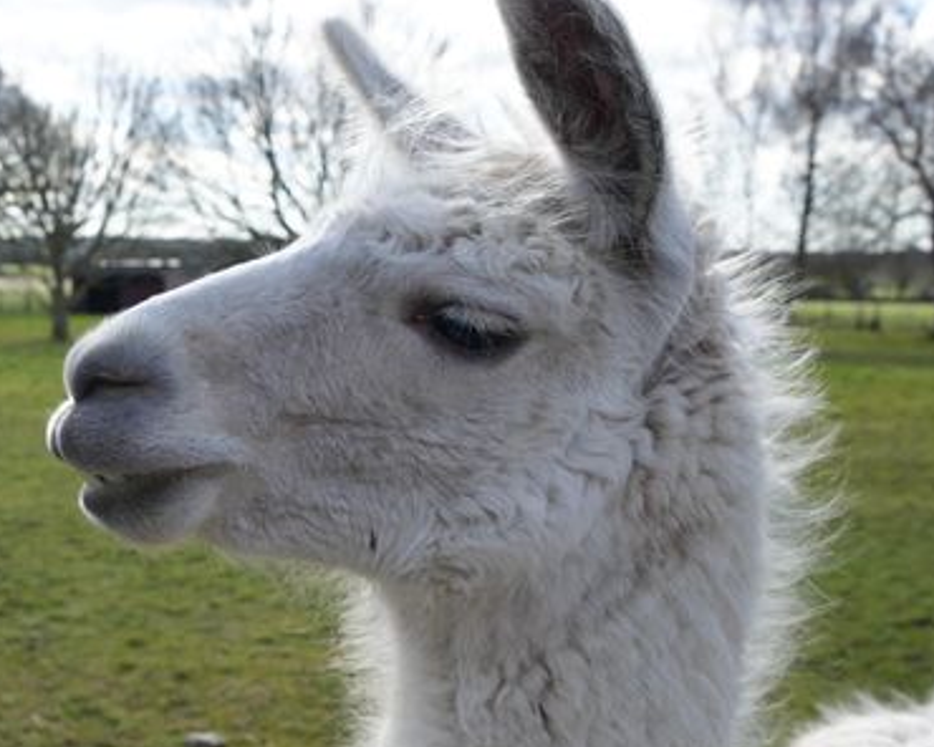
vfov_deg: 28.6
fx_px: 1437
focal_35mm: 52
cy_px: 584
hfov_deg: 34.1
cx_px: 103
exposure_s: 1/400
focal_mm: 16
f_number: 4.5
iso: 100
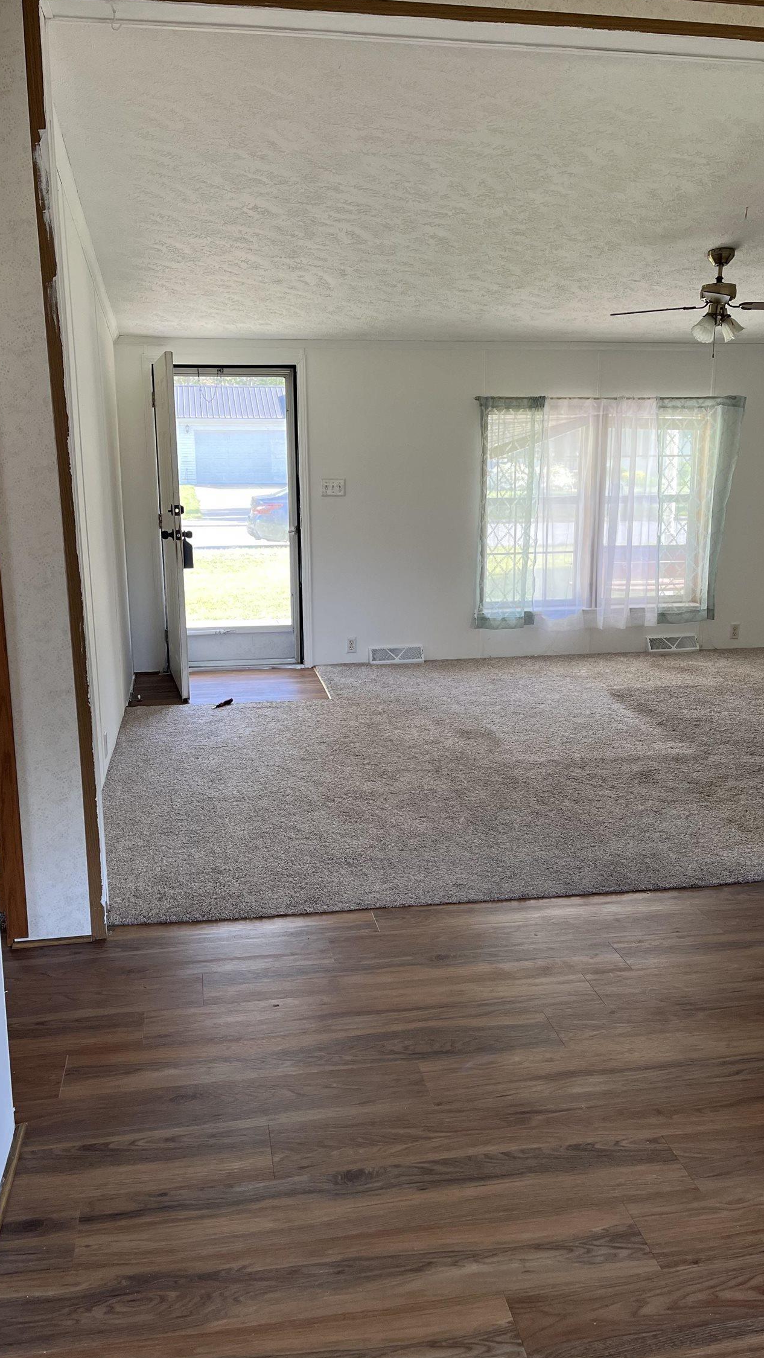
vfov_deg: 66.1
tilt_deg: -12.7
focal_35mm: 29
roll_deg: +0.1
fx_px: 1044
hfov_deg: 40.2
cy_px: 669
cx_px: 380
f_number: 1.6
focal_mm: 5.1
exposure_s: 1/121
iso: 125
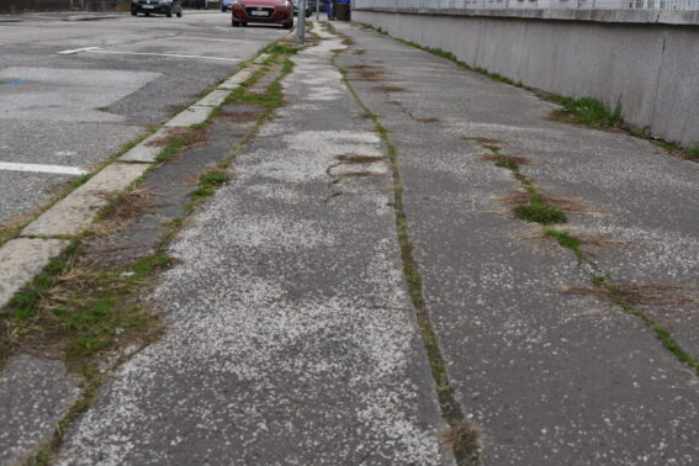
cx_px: 354
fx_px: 829
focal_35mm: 43
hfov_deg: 45.7
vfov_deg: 31.1
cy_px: 152
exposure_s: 1/250
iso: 400
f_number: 6.3
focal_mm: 21
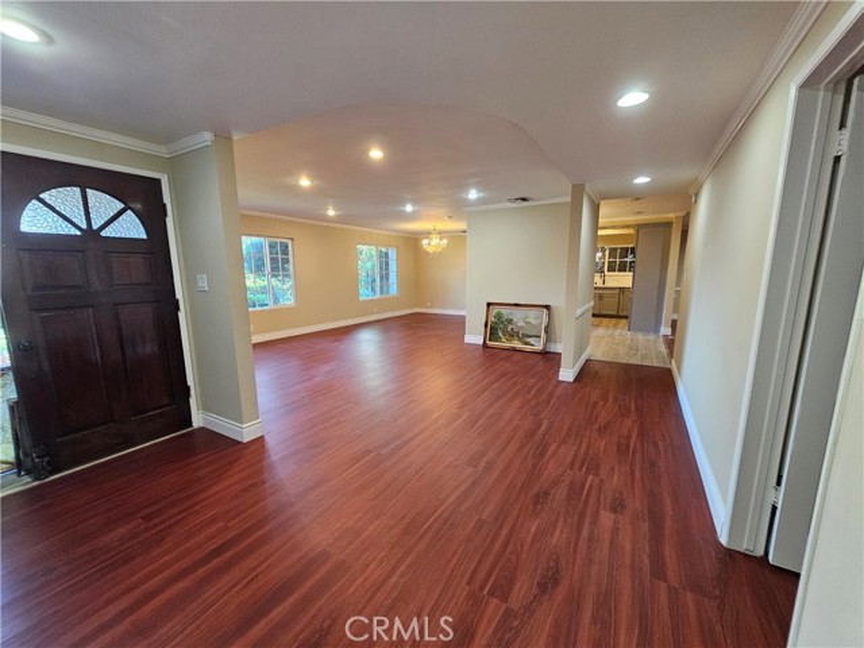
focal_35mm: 13
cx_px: 432
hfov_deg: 106.2
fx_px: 324
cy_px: 324
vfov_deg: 89.9
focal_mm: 2.2
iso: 400
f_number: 2.2
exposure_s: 1/60
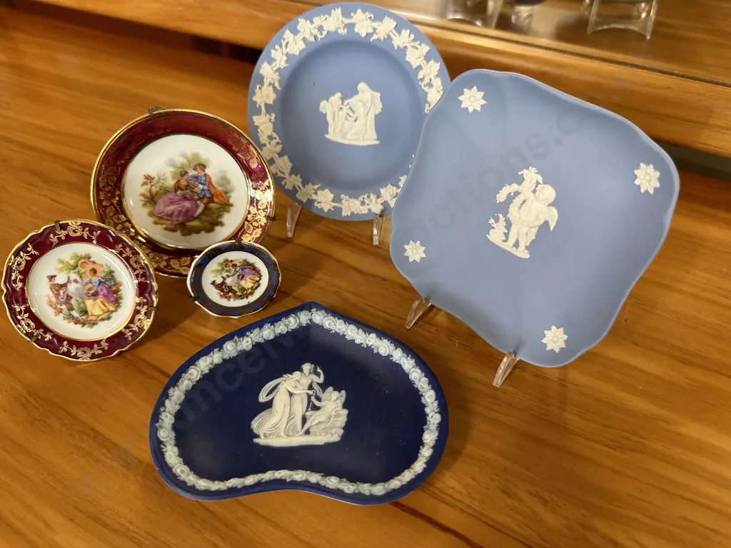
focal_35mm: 24
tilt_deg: -48.6
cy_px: 274
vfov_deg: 56.8
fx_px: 507
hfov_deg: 71.6
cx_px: 366
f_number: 1.78
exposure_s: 1/100
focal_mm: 6.86
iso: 160
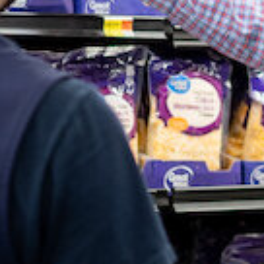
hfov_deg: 5.7
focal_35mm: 308
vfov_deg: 5.7
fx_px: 2658
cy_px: 7
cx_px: 265
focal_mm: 55
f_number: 2
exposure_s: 1/800
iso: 1250
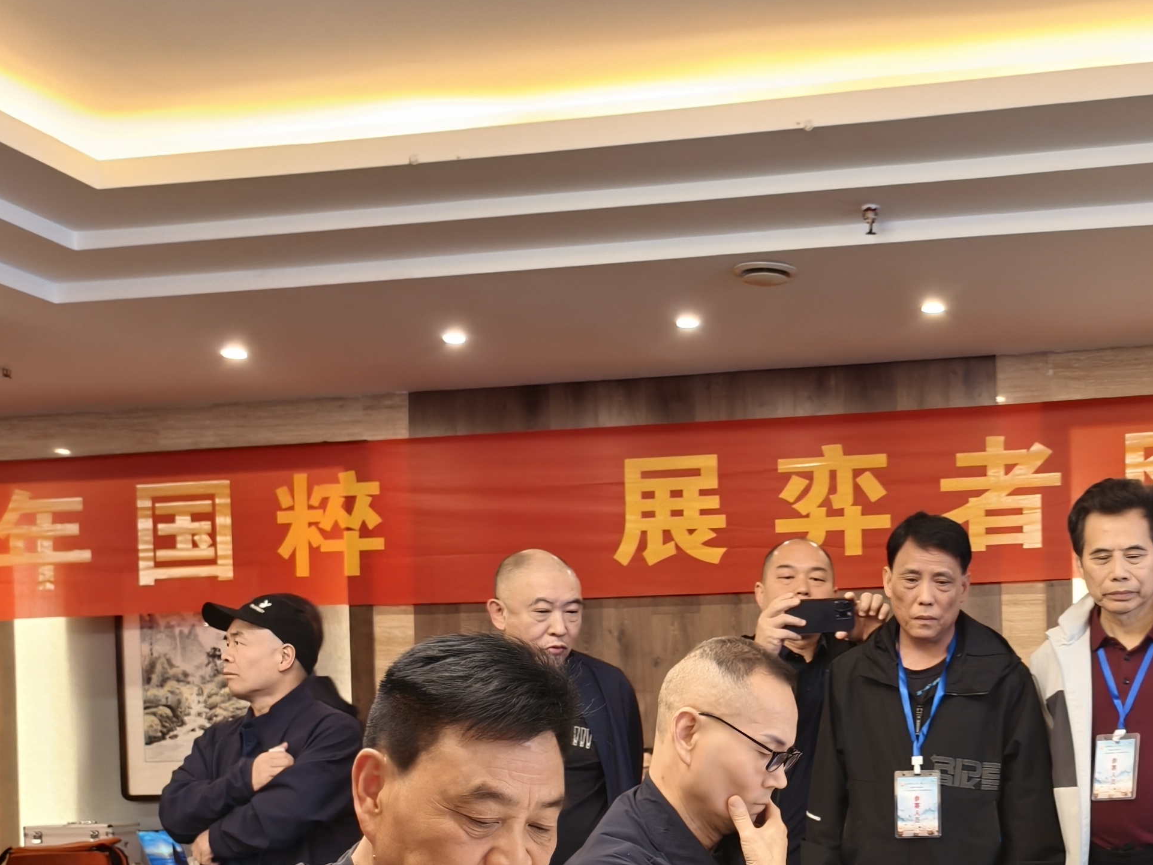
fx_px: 1632
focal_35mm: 49
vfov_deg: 28.4
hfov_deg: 36.9
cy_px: 794
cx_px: 997
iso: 286
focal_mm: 5.6
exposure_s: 1/50
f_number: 1.57
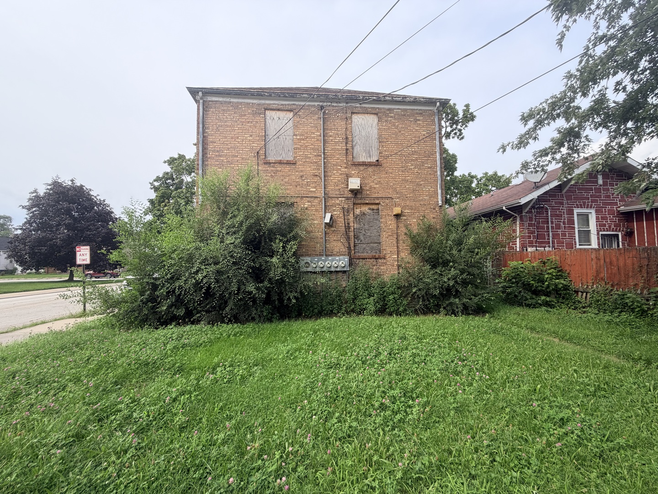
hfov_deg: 102.1
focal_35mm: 14
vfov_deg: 85.7
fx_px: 266
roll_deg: +0.6
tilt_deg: +2.7
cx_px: 329
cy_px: 247
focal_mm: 2.22
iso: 40
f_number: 2.2
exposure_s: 1/770
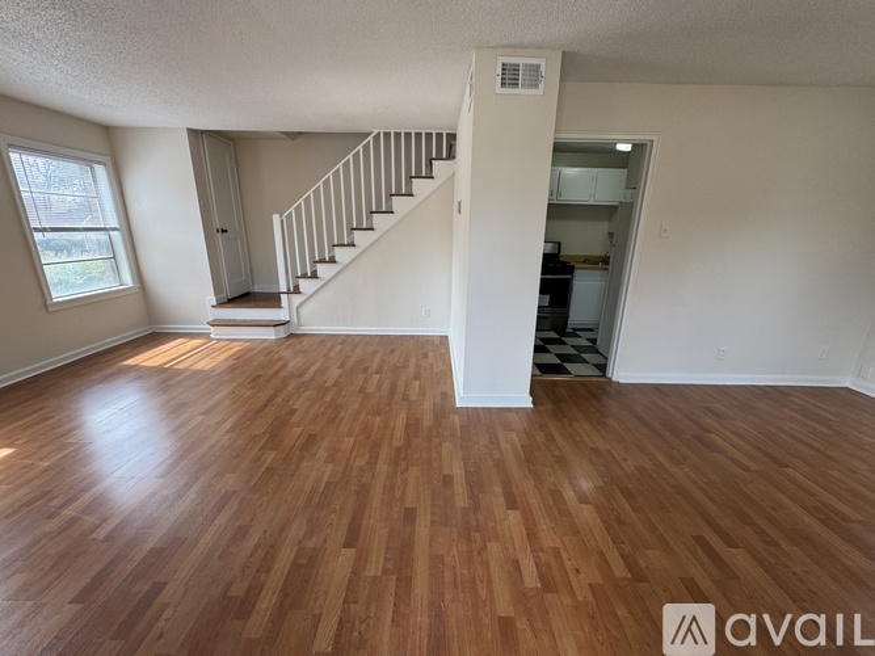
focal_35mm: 14
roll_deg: -1.4
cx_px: 438
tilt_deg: -17.5
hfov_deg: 102.1
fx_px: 354
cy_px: 328
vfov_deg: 85.7
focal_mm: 2.22
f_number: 2.2
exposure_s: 1/120
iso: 64
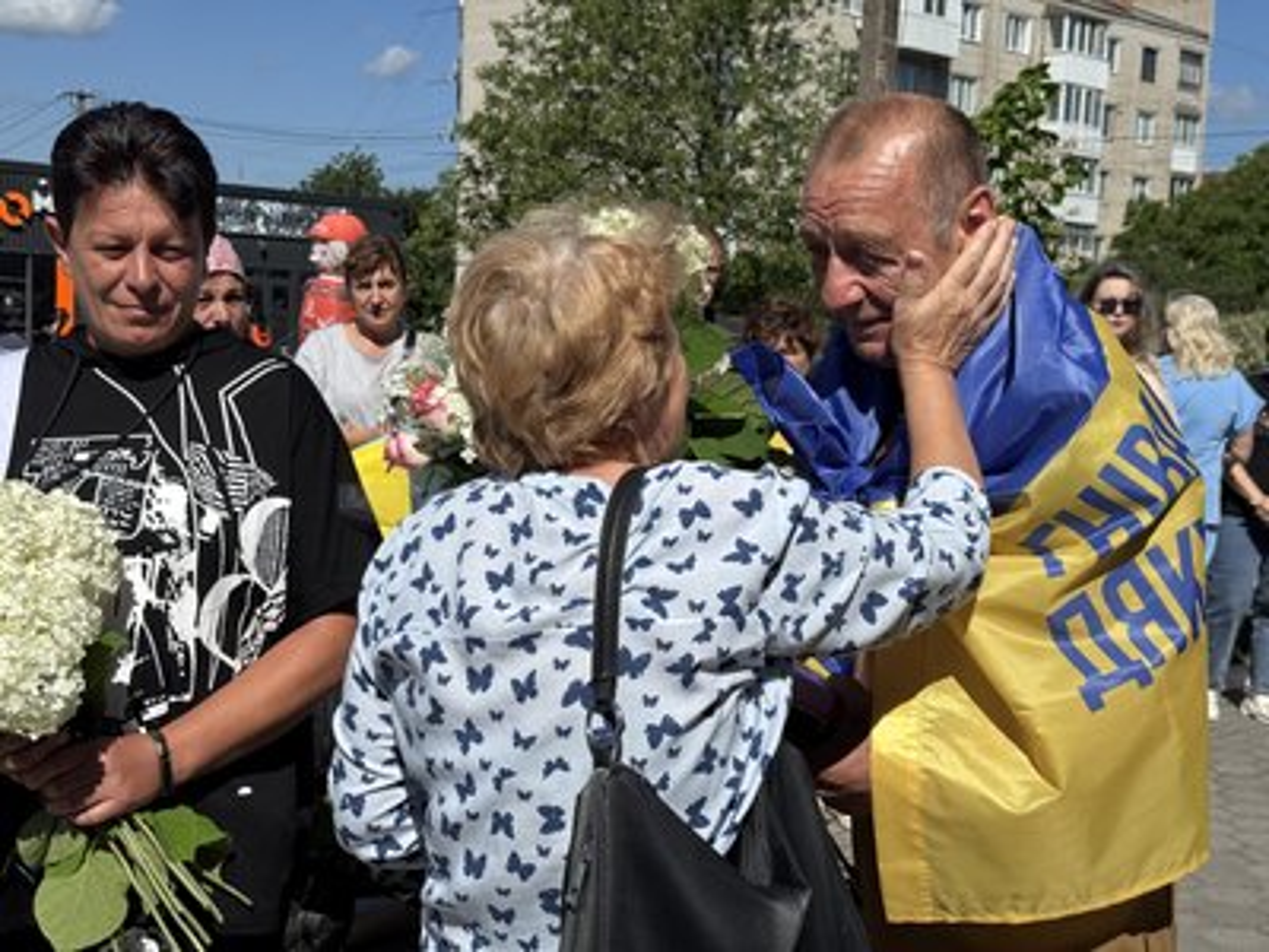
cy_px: 476
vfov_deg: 30.3
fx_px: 1760
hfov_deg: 39.7
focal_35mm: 48
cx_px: 634
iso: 64
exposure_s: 1/7937
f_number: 1.78
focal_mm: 6.76
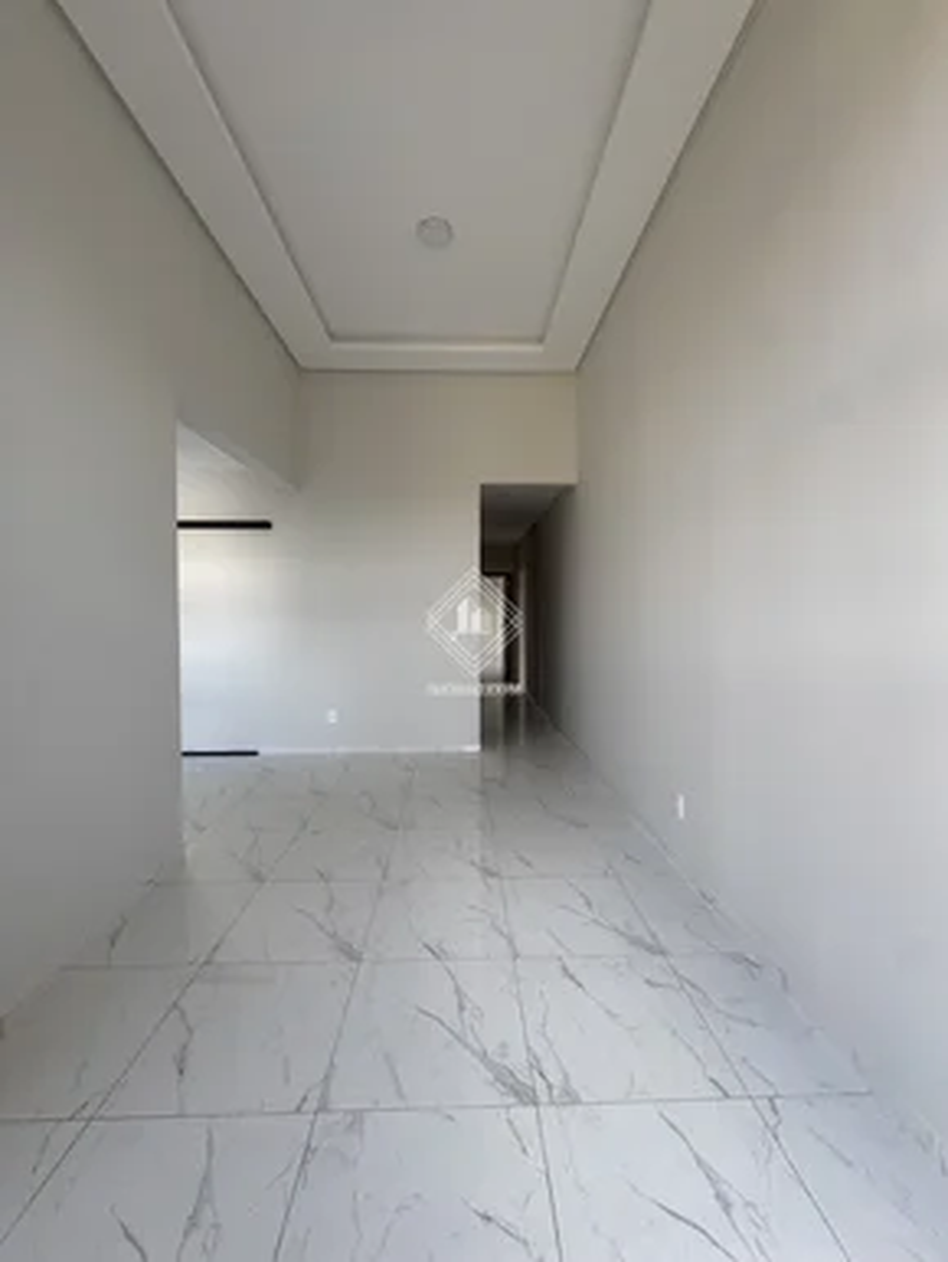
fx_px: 511
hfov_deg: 85.7
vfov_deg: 102.0
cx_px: 474
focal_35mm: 14
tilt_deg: -2.0
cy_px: 631
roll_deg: +0.5
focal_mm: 2.22
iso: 64
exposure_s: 1/99
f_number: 2.2
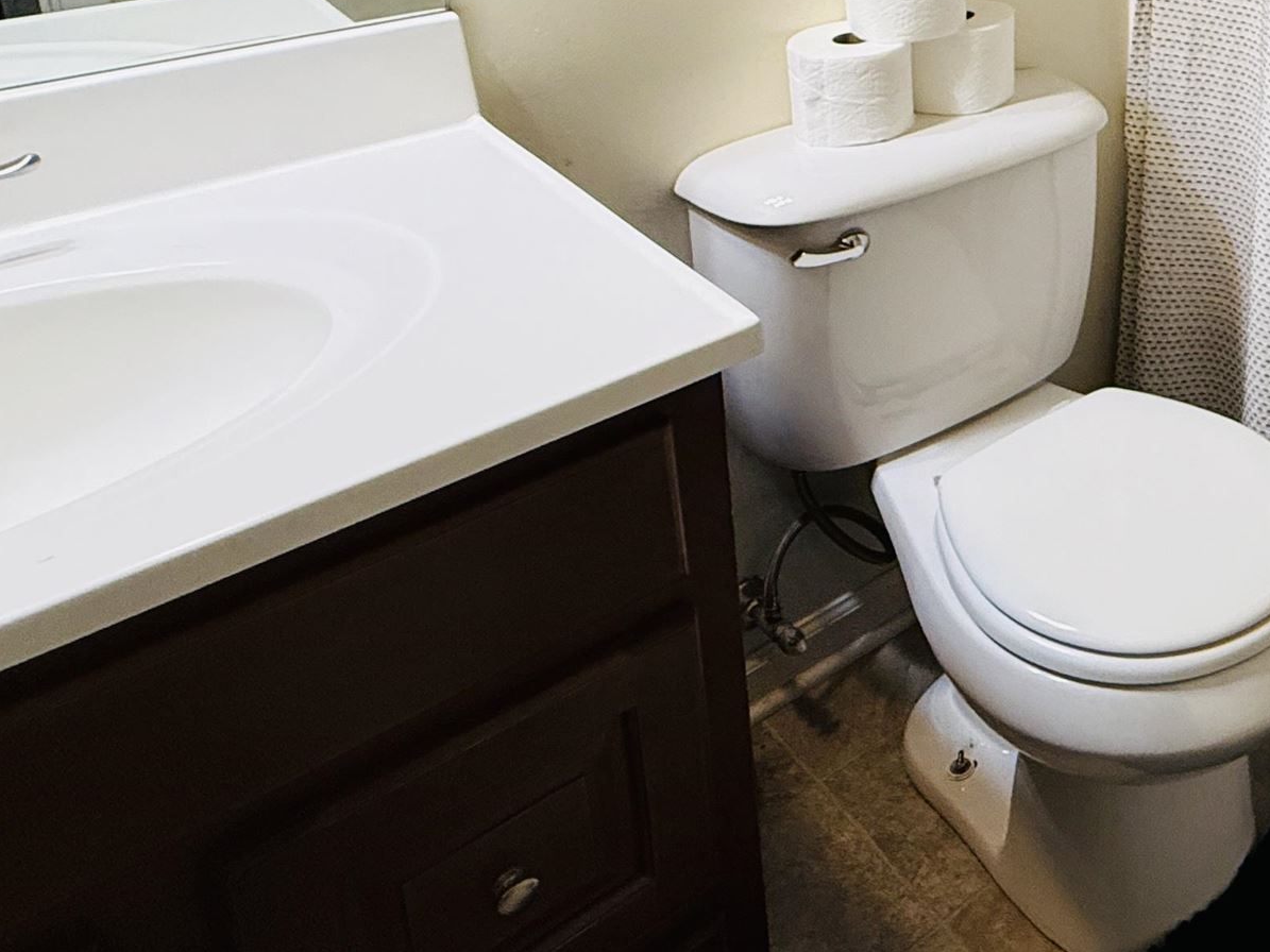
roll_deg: -2.8
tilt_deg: -13.0
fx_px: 1321
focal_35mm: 36
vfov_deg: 34.2
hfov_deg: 39.7
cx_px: 1461
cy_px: -100
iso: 320
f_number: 2.2
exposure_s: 1/120
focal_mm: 2.22
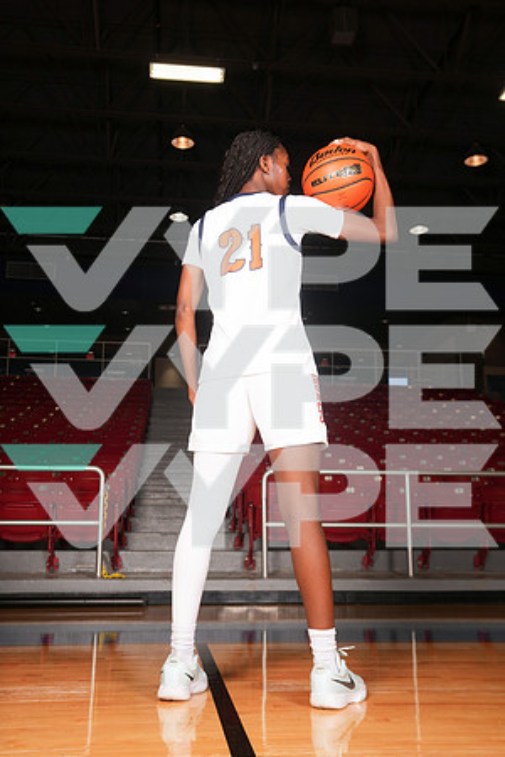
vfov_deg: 51.9
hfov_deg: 35.9
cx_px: 252
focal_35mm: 37
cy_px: 378
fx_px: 778
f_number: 6.3
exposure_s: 1/200
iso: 400
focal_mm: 37
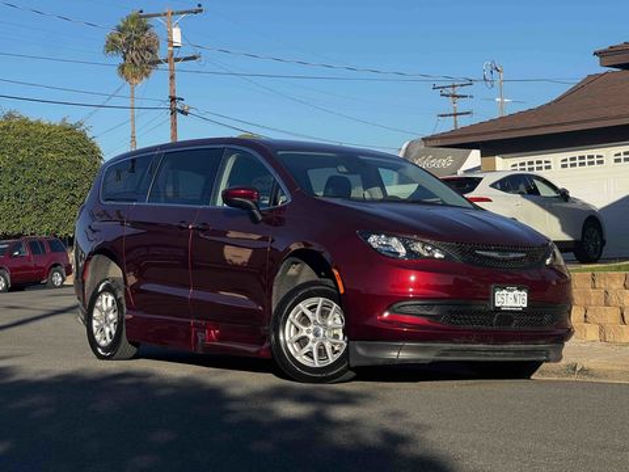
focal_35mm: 77
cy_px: 236
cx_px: 314
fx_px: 1399
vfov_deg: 19.1
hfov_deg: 25.3
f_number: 2.8
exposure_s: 1/690
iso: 32
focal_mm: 9
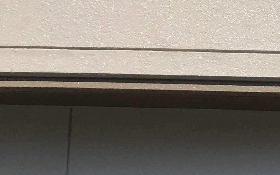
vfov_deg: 8.9
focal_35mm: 143
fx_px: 1091
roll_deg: -1.5
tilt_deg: +3.6
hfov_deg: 12.1
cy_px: 265
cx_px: 639
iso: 25
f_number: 2.2
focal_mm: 4.15
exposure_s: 1/2331
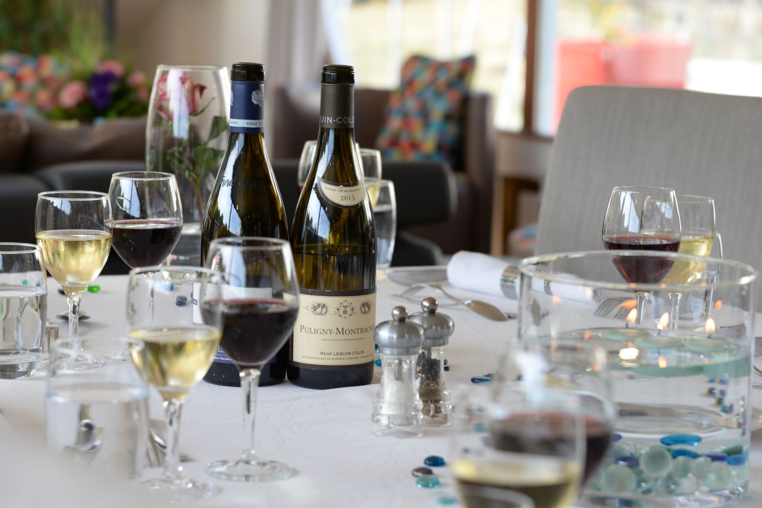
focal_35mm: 120
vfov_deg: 11.4
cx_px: 381
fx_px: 2540
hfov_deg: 17.1
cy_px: 254
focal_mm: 120
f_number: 6.3
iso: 200
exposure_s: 1/80
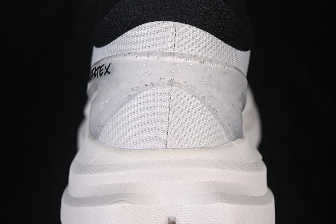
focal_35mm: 75
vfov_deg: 18.2
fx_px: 700
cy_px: 112
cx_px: 168
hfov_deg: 27.0
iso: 160
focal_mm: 50
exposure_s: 1/80
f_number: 7.1
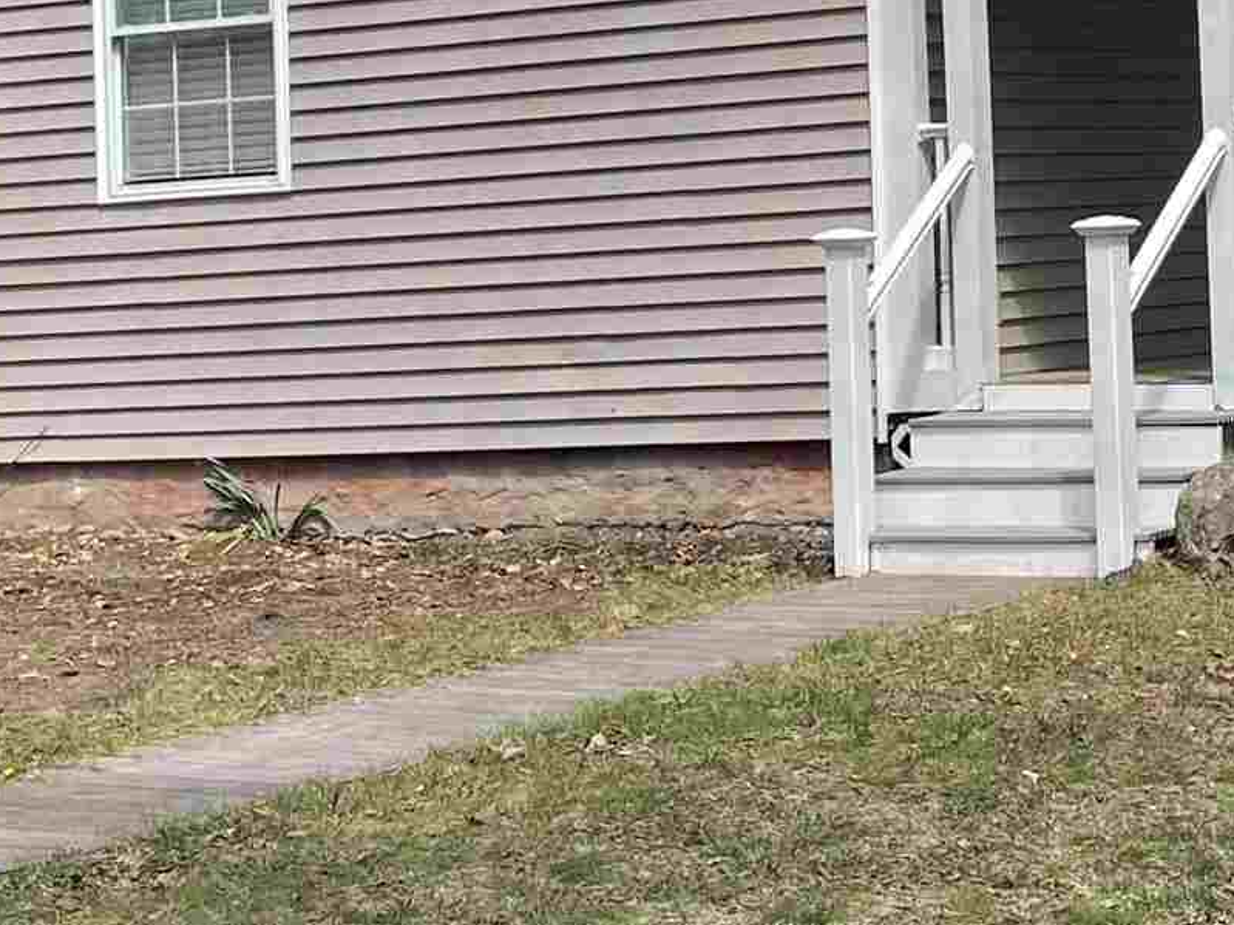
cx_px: 1390
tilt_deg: +2.3
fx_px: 3564
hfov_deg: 18.8
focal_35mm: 100
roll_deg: +2.9
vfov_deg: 14.6
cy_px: 46
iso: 32
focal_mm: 4.2
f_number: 1.6
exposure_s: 1/1233
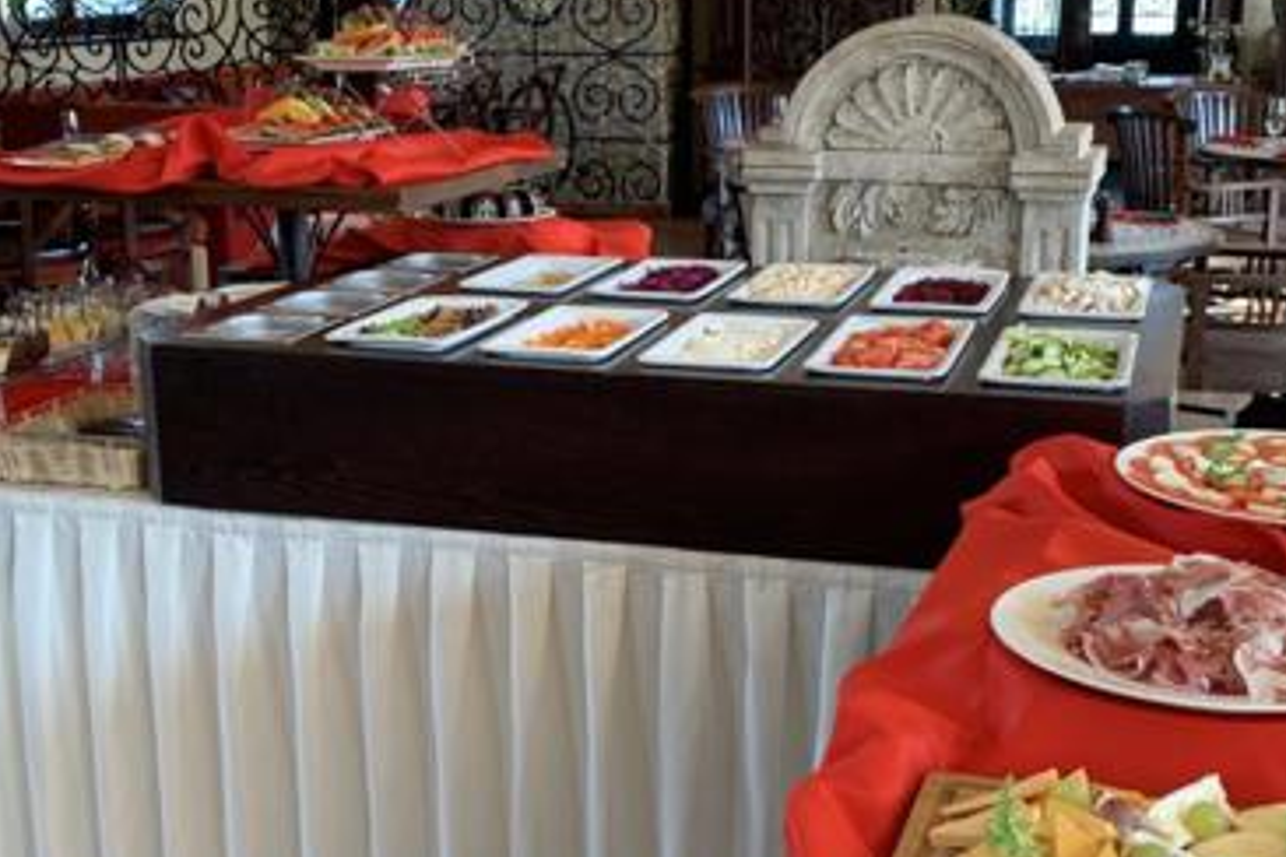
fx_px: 1822
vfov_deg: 26.4
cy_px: 518
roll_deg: +1.1
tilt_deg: -15.8
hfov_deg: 38.9
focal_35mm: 51
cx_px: 699
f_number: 1.8
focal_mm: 4.25
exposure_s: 1/60
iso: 125
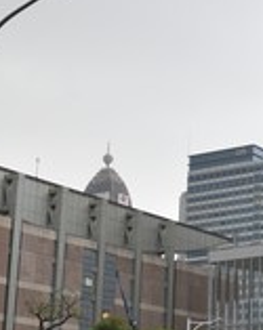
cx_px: 408
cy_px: 218
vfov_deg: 21.0
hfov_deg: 15.4
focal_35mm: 91
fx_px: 888
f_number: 5.6
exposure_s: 1/80
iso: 800
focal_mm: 38
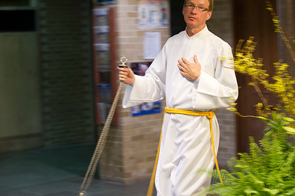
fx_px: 721
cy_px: 110
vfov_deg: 15.5
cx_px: 164
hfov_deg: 23.1
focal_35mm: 88
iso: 1600
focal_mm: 70
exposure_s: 1/30
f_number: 2.8
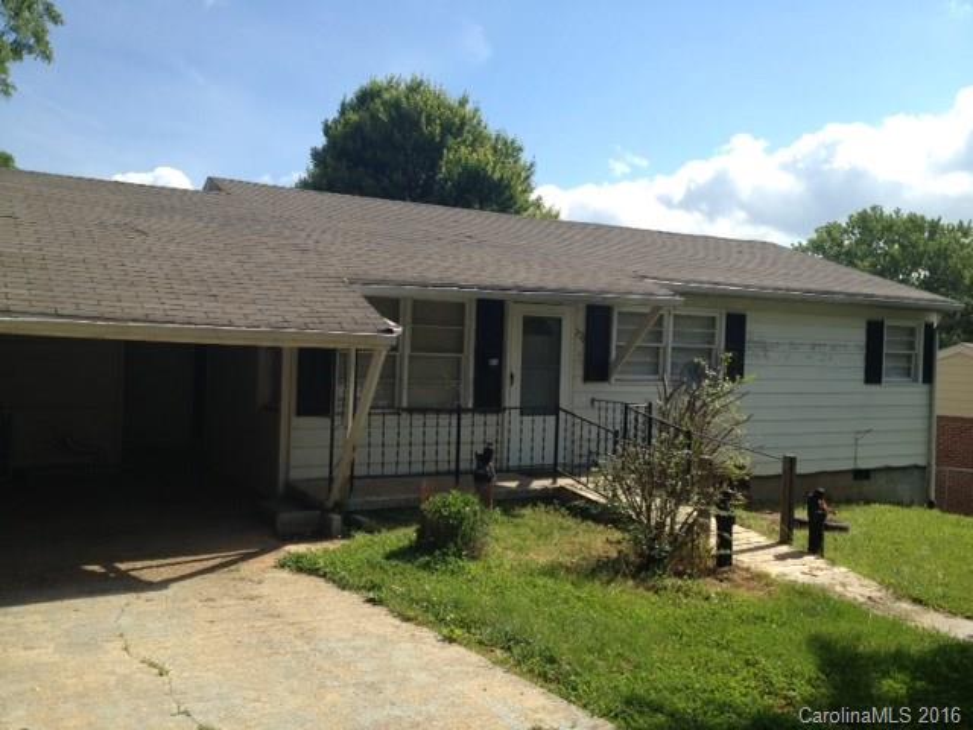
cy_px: 365
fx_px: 984
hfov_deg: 52.6
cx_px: 486
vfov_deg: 40.7
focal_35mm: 35
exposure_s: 1/1416
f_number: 2.4
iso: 50
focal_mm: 4.28
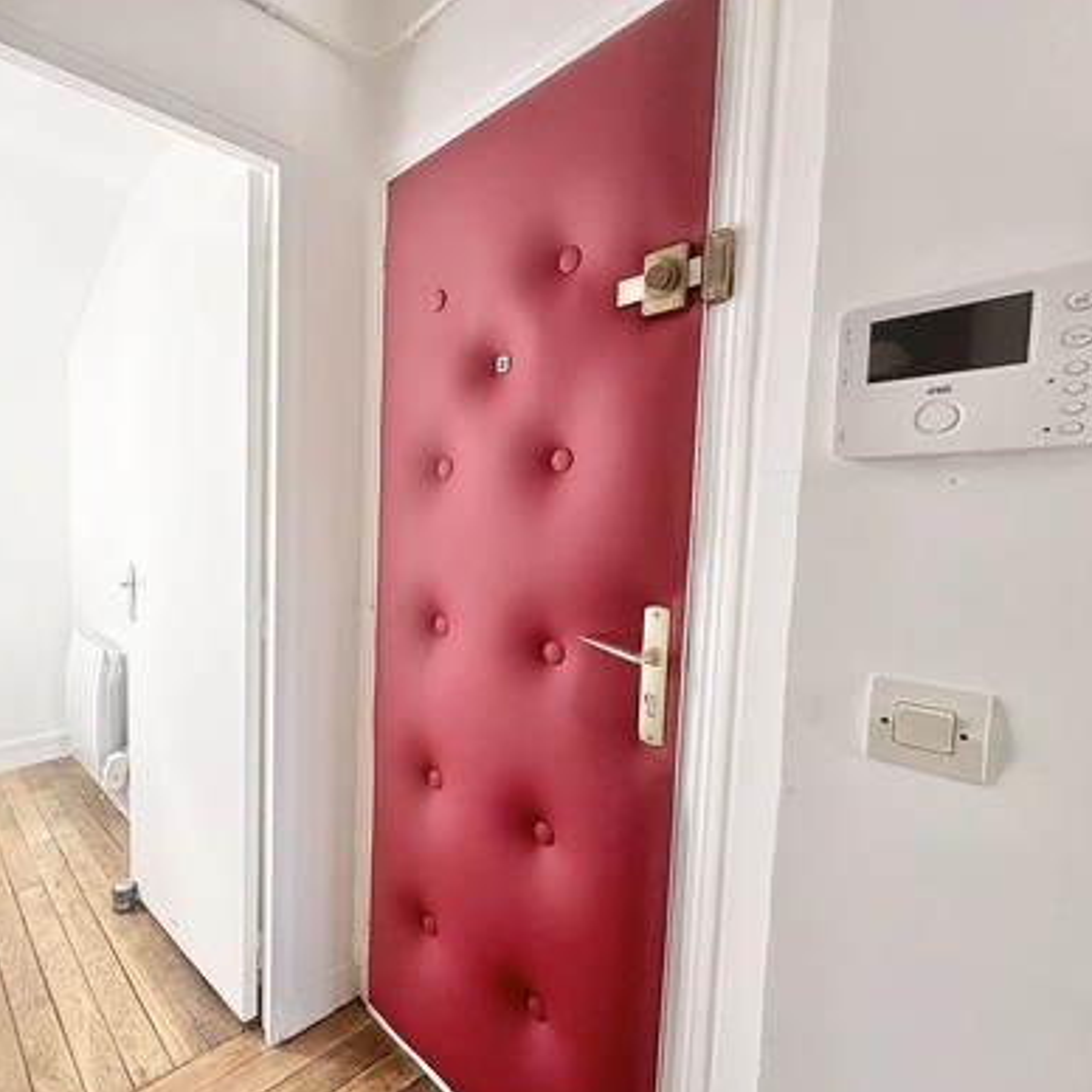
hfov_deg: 81.0
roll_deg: -1.1
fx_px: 607
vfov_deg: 84.0
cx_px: 359
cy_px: 560
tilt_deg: -3.7
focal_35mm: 17
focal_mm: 2.22
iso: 80
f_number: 2.2
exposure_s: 1/99
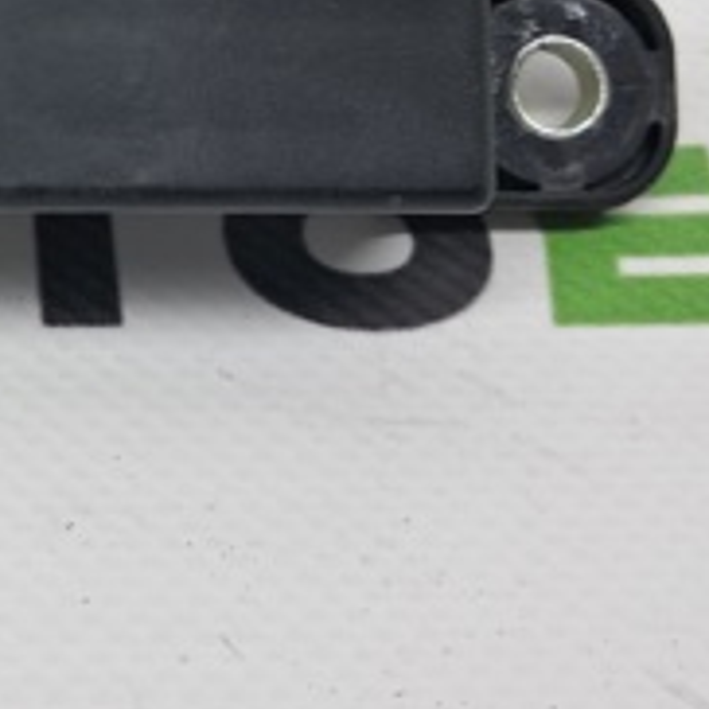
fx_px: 1946
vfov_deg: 19.8
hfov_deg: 19.6
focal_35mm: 84
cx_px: -97
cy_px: -49
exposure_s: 1/100
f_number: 1.8
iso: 50
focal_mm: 4
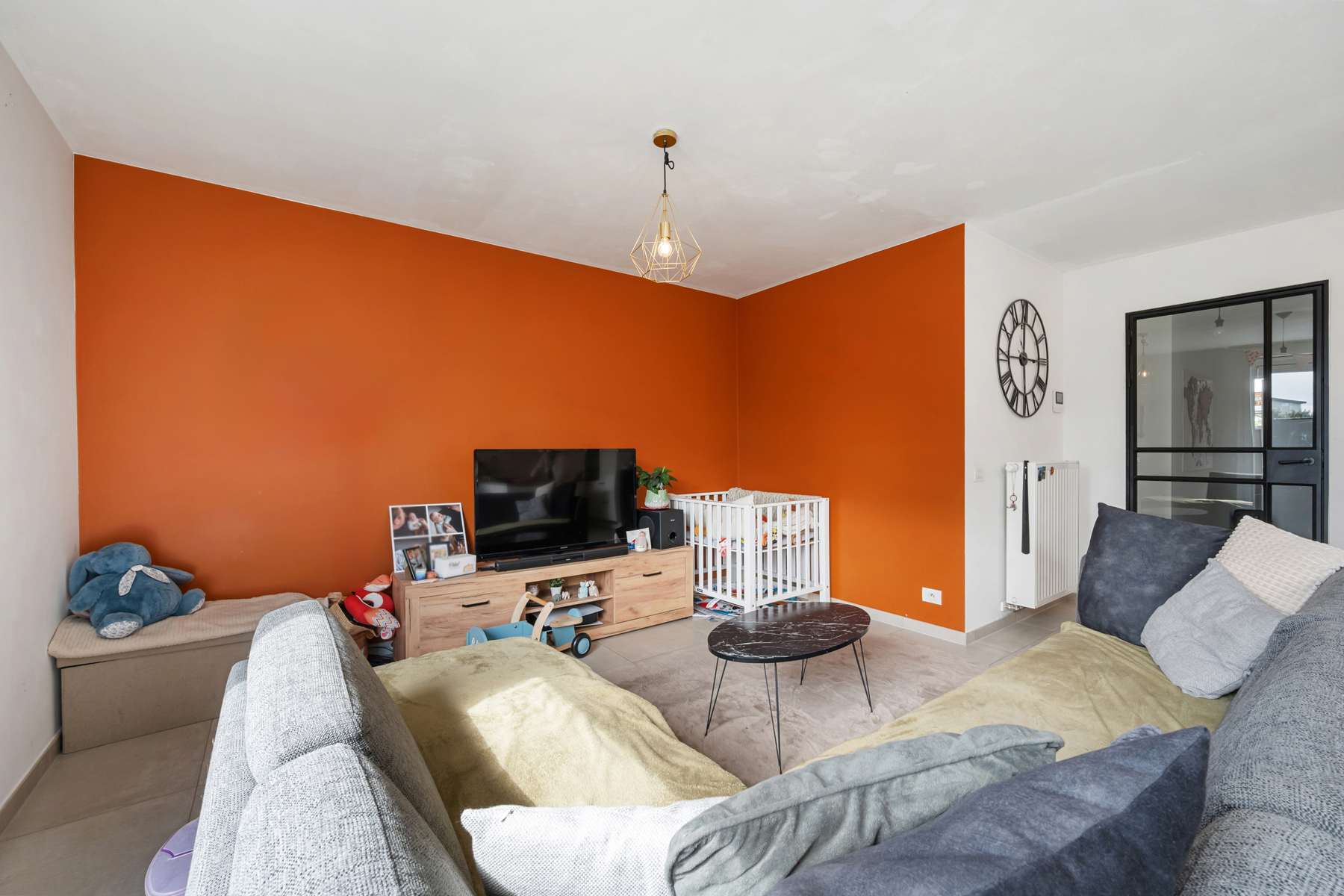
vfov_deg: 77.3
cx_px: 672
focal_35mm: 15
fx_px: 560
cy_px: 448
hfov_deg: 100.4
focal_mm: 15
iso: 500
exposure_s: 1/5
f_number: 11
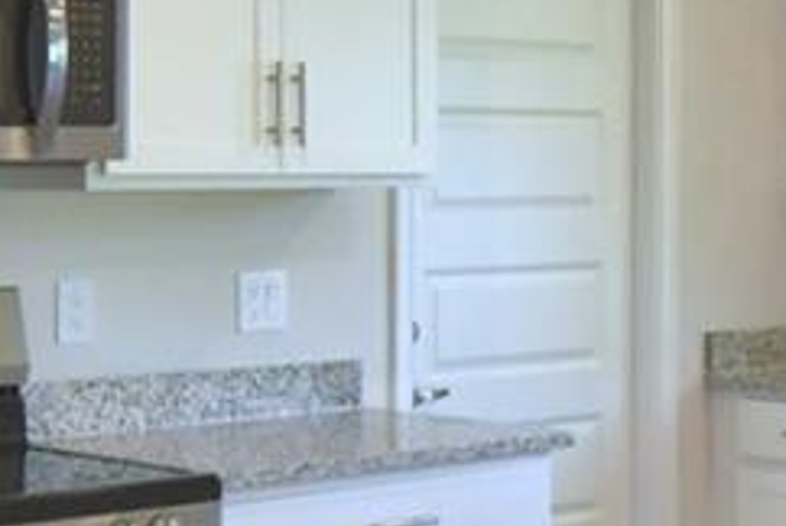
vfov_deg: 13.9
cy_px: 208
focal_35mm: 99
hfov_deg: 20.5
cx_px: 516
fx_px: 2164
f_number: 4.5
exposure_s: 1/125
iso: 400
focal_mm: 10
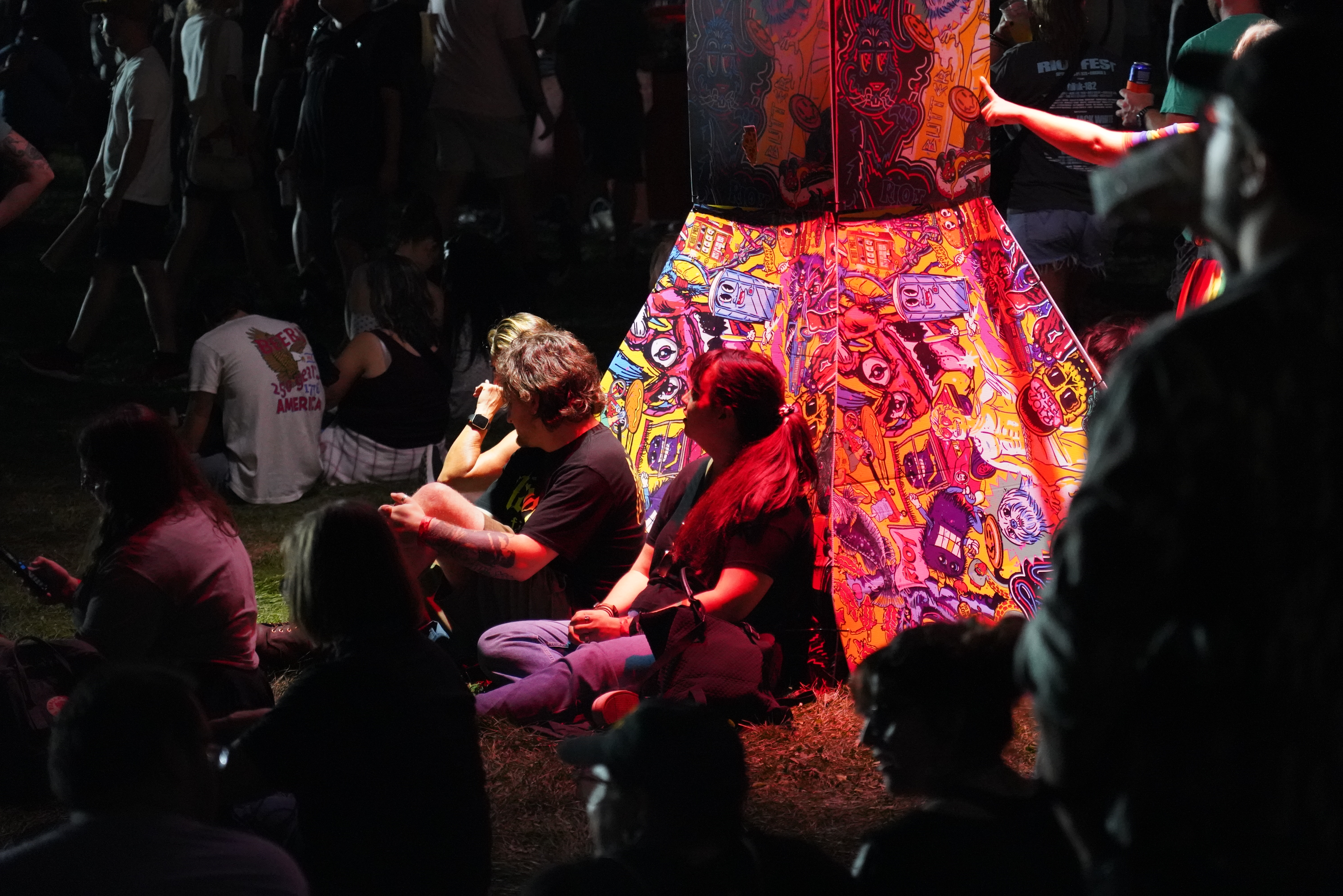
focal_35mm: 105
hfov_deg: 19.5
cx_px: 672
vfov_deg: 13.0
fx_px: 3917
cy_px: 448
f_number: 4
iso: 12800
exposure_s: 1/160
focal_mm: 105
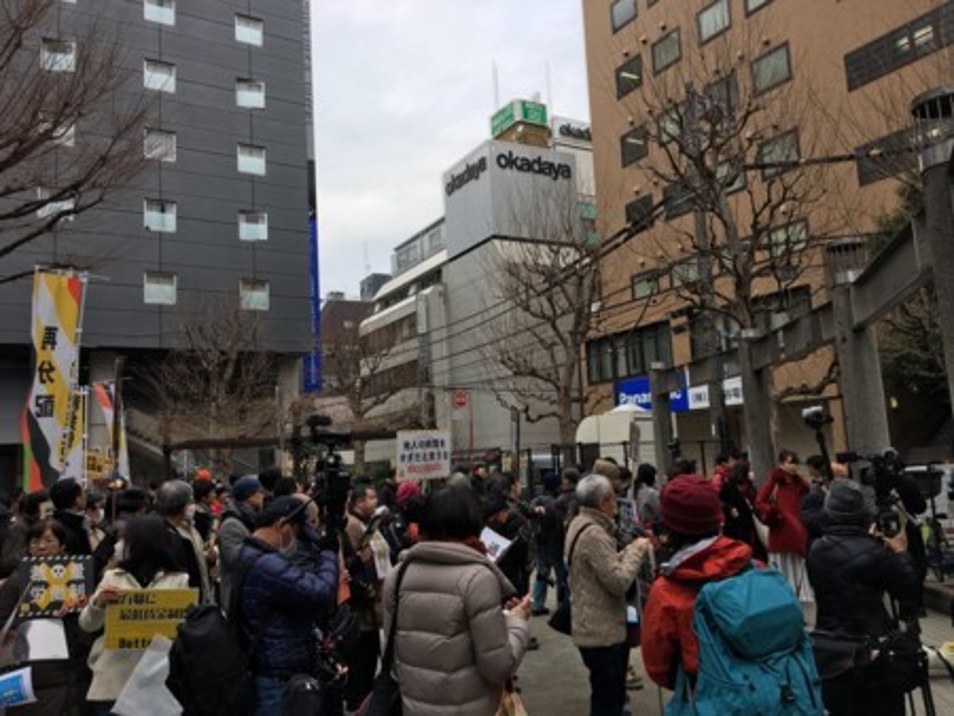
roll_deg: +4.5
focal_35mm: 29
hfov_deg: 61.6
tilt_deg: +11.4
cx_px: 477
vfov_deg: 48.3
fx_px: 800
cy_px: 358
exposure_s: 1/605
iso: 25
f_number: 2.2
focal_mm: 4.15
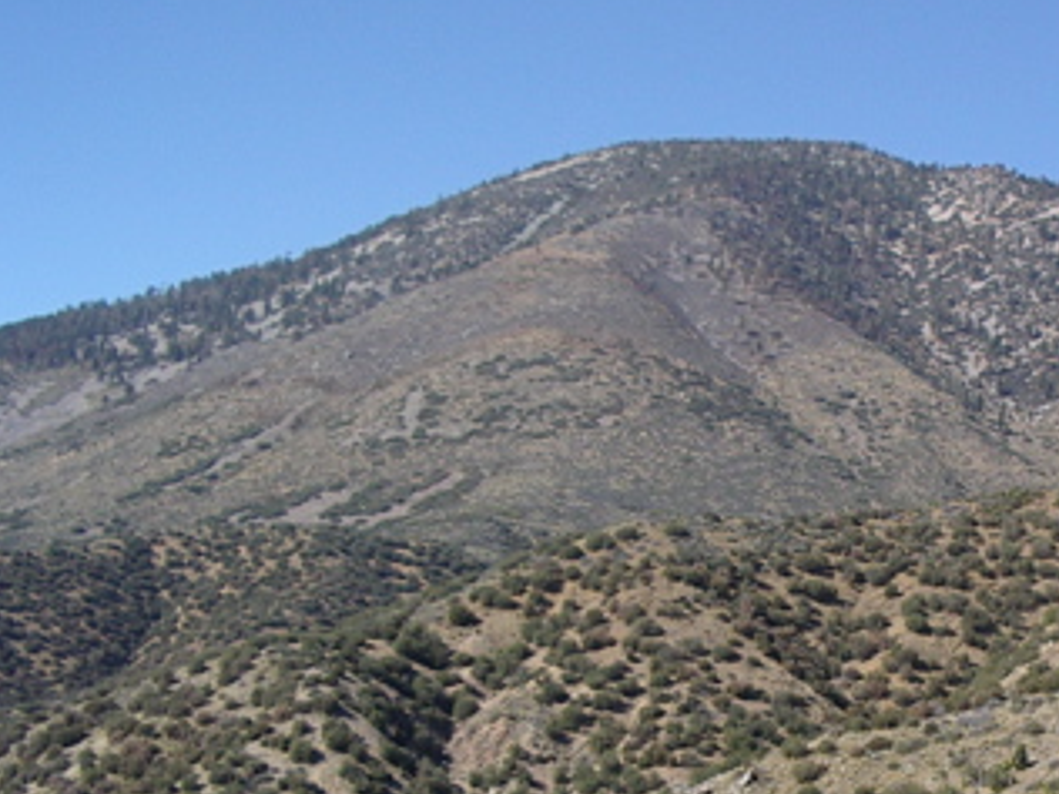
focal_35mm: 77
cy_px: 616
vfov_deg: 19.0
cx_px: 982
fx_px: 2356
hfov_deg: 24.5
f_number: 4.8
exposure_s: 1/400
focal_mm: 5.8
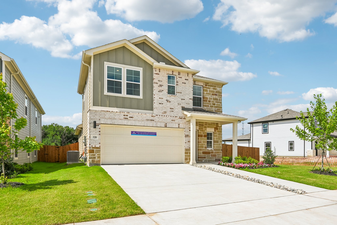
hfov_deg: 78.6
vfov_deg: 57.2
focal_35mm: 22
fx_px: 206
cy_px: 112
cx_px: 168
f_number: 8
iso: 400
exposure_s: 1/2500
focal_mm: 22
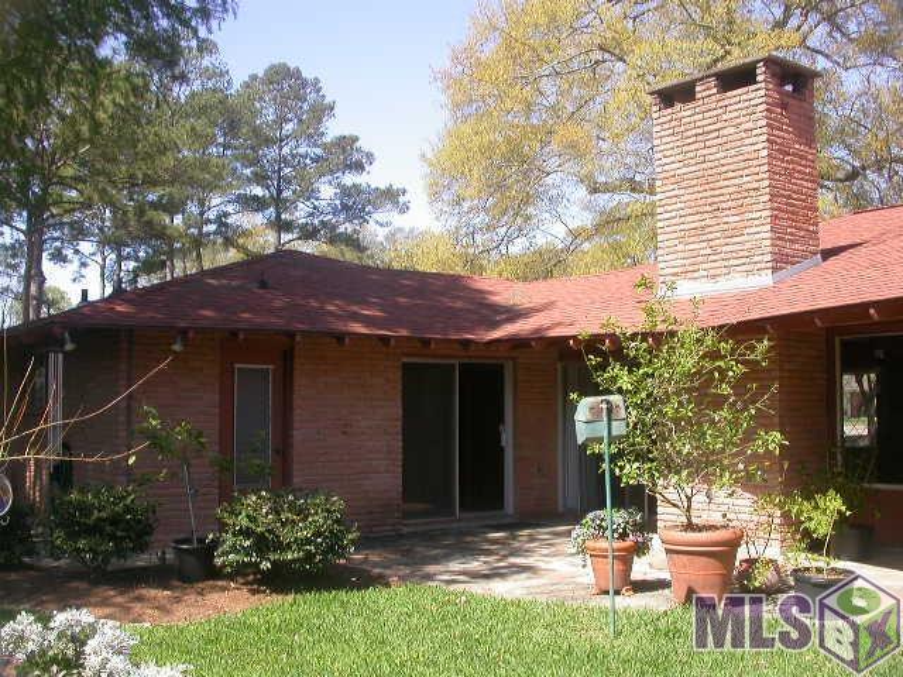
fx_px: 991
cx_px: 452
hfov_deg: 49.0
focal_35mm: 38
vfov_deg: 37.7
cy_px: 338
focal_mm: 7.85
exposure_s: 1/203
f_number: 5.3
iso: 100
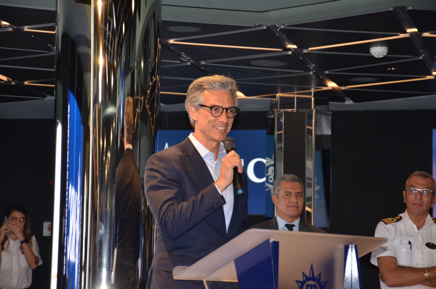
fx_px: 1632
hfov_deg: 15.2
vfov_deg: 10.1
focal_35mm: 135
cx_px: 218
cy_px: 144
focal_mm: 90
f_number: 5.3
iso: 800
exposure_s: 1/60
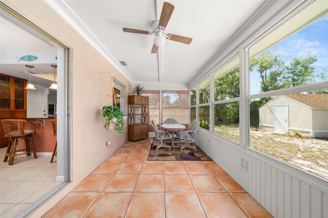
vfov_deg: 90.0
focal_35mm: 12
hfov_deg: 112.6
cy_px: 109
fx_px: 109
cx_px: 164
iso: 400
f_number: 11
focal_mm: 12
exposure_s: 1/20
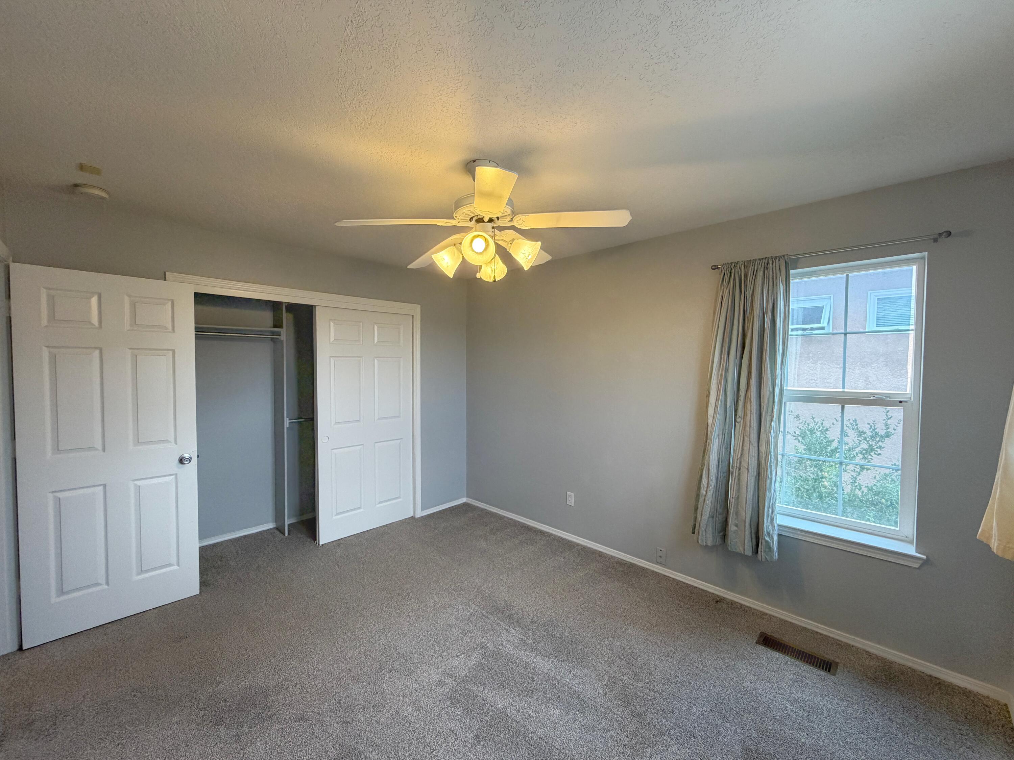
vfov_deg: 85.7
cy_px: 380
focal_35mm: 14
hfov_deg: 102.1
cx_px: 507
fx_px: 410
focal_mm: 2.22
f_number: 2.2
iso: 200
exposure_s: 1/120
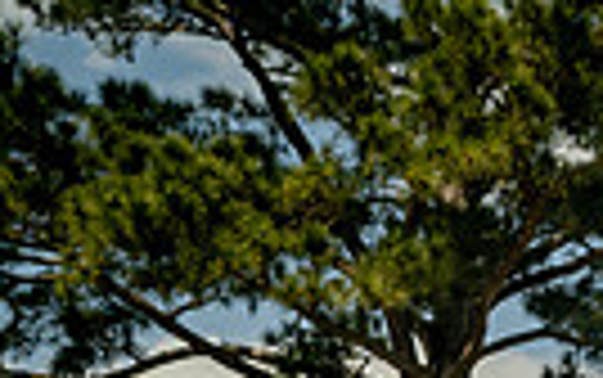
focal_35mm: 127
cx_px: 670
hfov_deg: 15.9
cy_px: 936
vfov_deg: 9.2
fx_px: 2089
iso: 100
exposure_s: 1/250
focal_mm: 37
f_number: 8
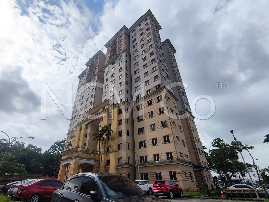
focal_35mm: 15
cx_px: 134
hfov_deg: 98.2
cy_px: 101
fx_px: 117
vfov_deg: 81.7
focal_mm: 1.65
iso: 64
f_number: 2.2
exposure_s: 1/7843
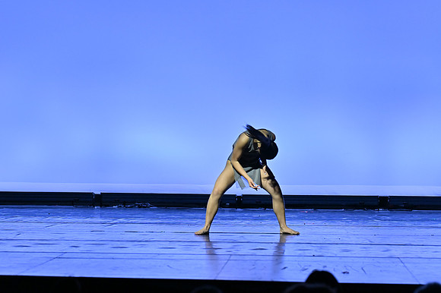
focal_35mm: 127
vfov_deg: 10.8
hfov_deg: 16.1
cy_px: 146
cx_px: 220
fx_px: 1555
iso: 450
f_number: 2.8
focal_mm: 85
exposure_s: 1/500
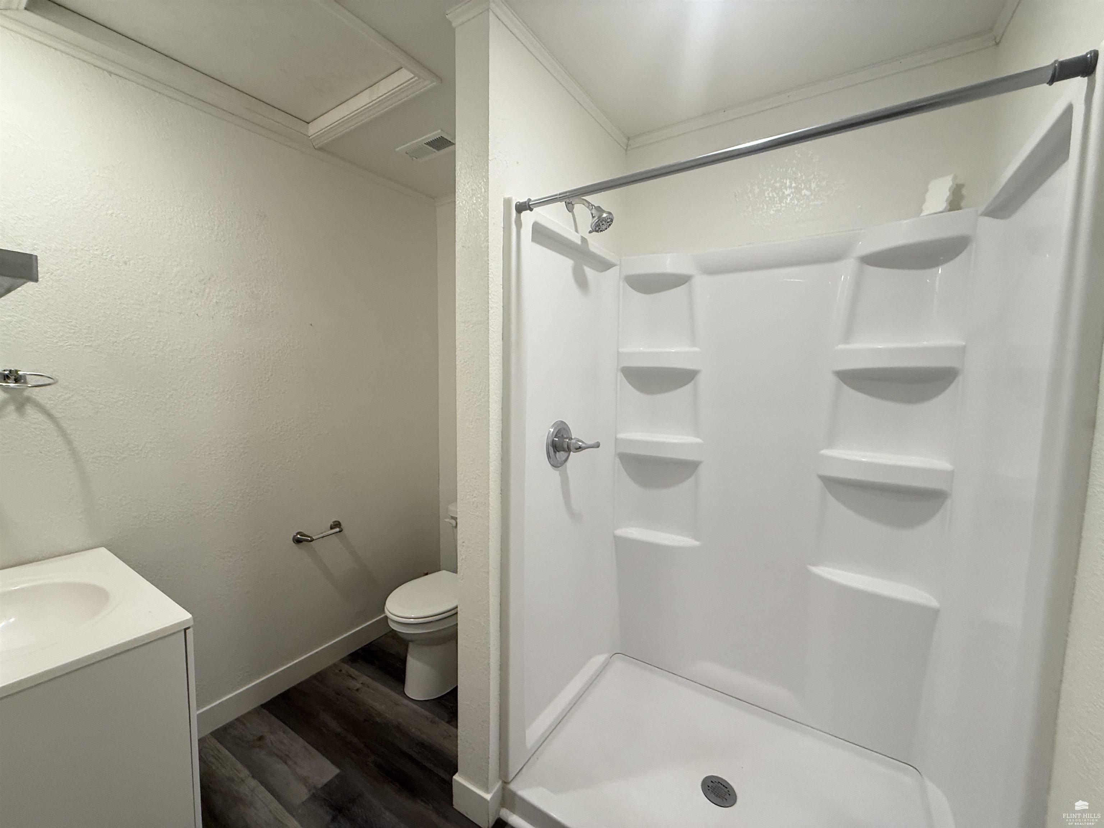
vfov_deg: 85.7
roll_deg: -0.3
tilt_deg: -4.8
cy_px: 414
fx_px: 446
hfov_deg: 102.1
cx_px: 552
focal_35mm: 14
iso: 320
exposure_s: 1/120
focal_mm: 2.22
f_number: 2.2
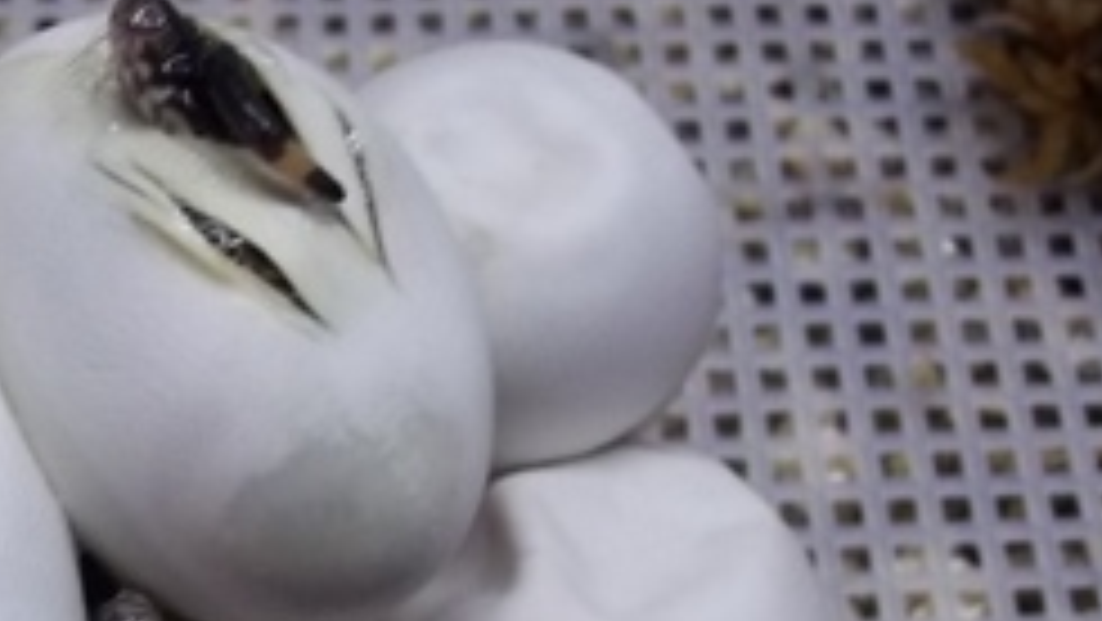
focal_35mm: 91
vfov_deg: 13.2
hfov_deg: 22.8
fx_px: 2660
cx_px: 108
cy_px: 603
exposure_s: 1/30
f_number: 2.9
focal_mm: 5.7
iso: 87
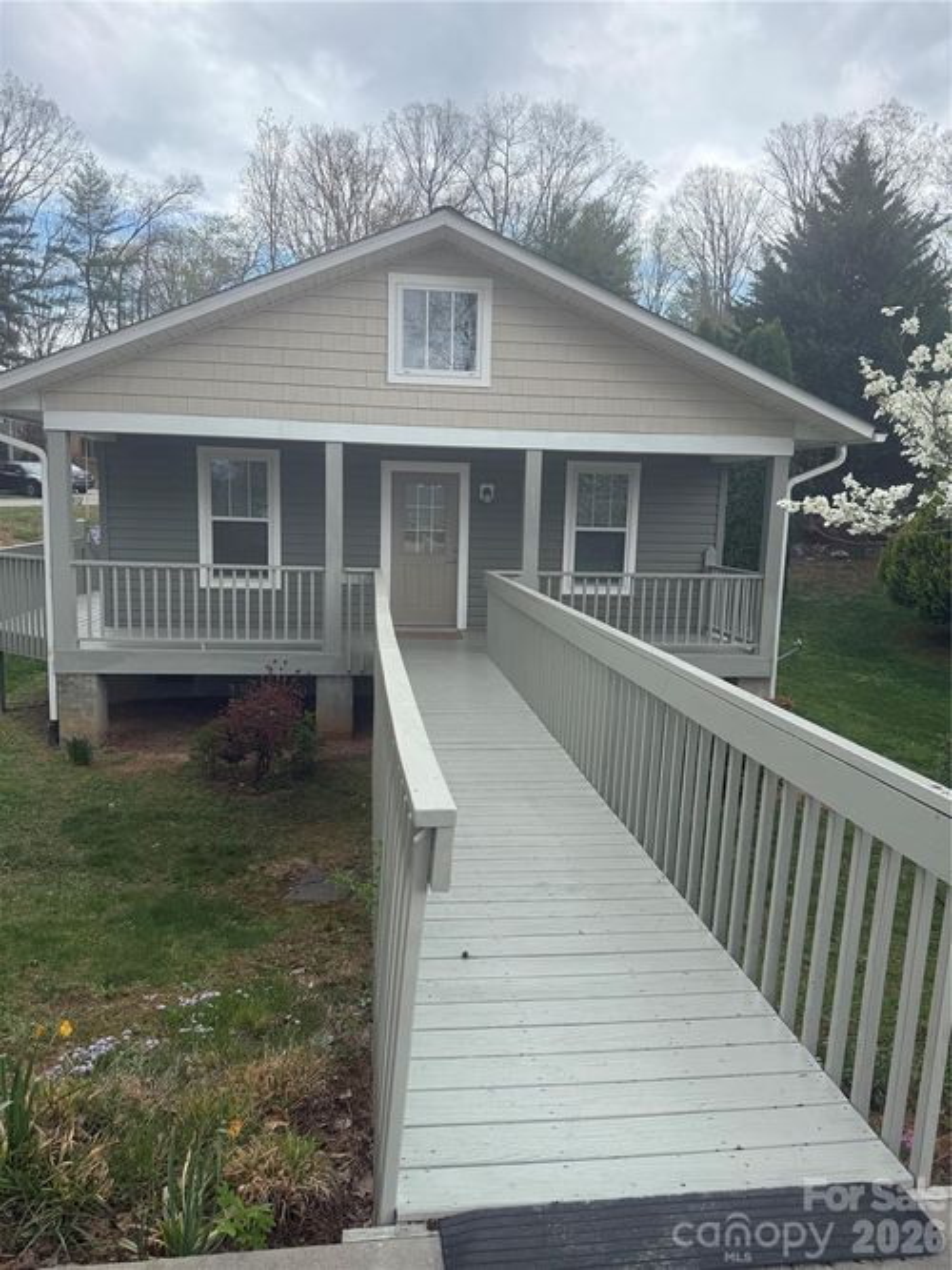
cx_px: 476
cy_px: 635
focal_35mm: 24
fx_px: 880
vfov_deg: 71.6
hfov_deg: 56.8
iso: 100
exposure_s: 1/1653
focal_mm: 6.76
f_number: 1.78
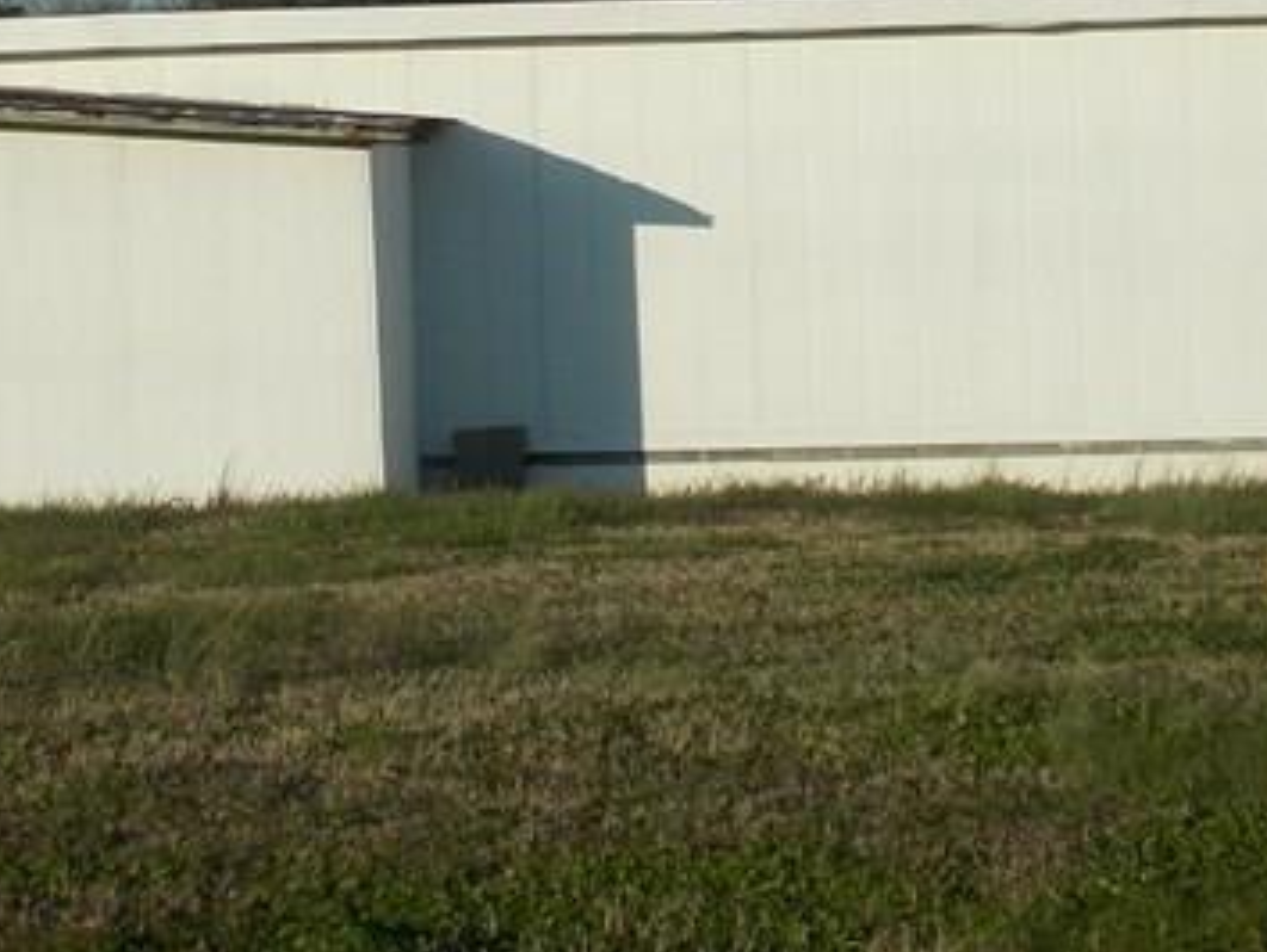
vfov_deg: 13.6
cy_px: -18
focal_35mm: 107
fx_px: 3919
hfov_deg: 18.4
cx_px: 573
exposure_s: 1/800
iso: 80
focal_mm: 6.6
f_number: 3.5
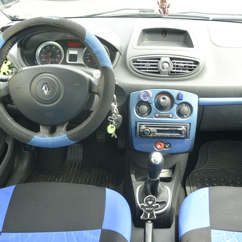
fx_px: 277
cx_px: 146
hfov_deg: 46.9
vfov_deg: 47.2
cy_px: 123
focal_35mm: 35
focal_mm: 10
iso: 200
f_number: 3.5
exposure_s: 1/125
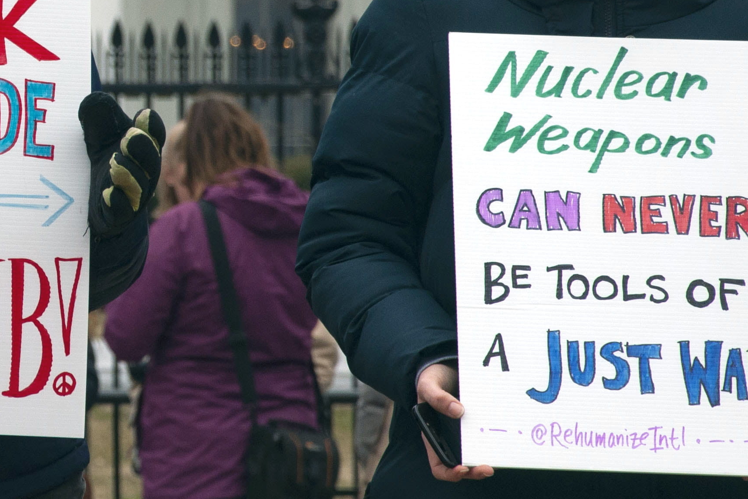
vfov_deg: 3.5
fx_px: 8109
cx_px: -136
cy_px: 22
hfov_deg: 5.3
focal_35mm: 390
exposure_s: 1/400
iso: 800
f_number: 10
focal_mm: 105
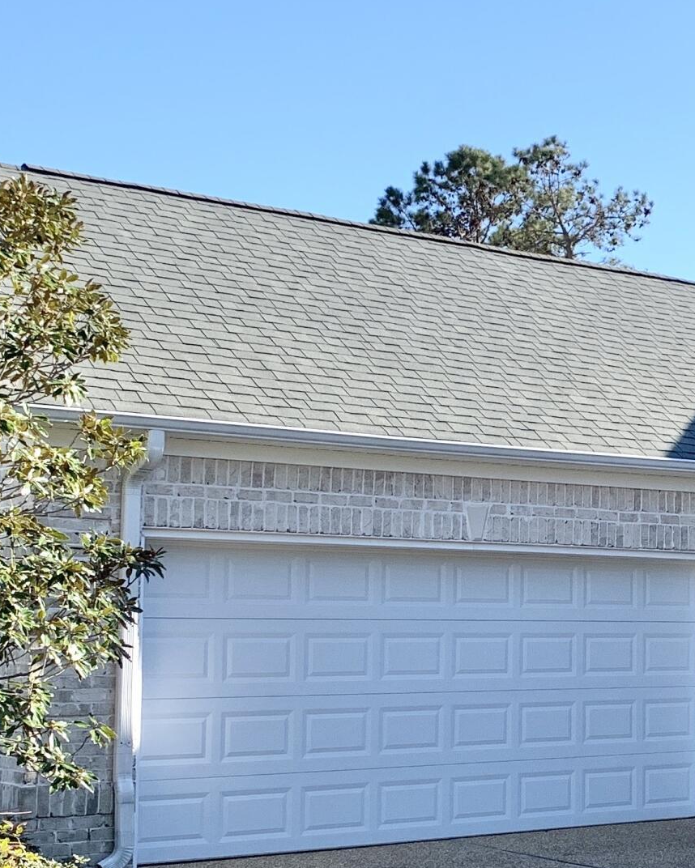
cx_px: 763
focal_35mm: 71
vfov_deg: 26.7
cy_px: 530
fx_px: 1825
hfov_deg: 20.6
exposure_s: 1/1190
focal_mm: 4.25
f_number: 1.8
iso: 25
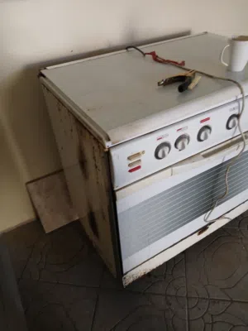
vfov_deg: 67.3
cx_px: 124
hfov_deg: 53.1
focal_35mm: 26
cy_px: 166
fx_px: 248
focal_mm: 3.98
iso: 640
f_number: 1.8
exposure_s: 1/20
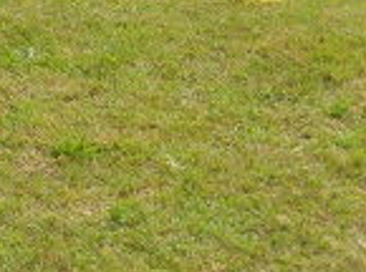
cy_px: 8
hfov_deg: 11.6
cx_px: -136
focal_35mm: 166
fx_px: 1751
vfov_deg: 8.9
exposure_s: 1/50
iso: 160
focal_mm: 10.7
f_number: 4.6
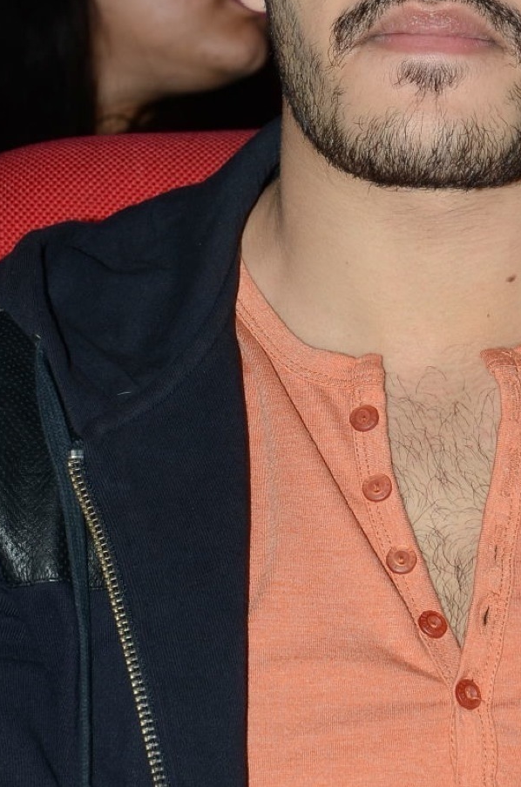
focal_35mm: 277
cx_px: 417
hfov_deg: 4.9
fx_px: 6041
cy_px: 213
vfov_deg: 7.4
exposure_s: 1/125
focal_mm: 92
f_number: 8
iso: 250
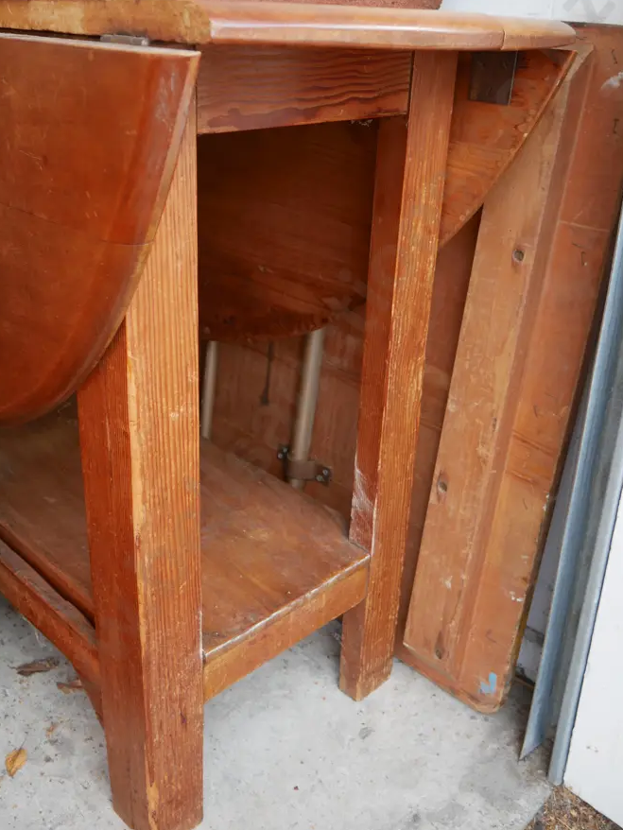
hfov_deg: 40.7
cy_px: 379
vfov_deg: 52.5
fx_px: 839
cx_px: 308
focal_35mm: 35
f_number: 3.6
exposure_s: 1/60
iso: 200
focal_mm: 15
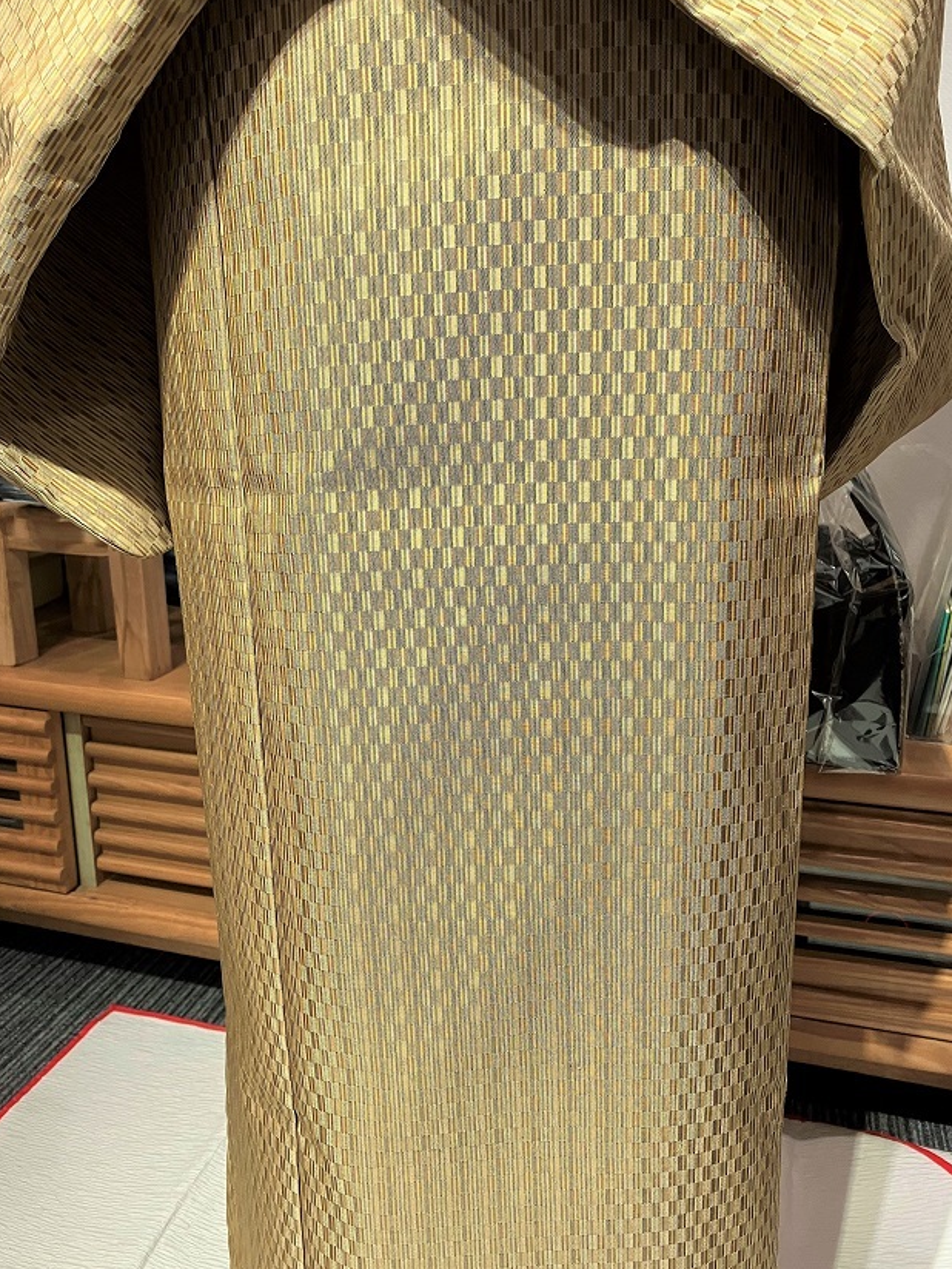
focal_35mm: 29
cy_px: 645
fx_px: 1063
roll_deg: -0.9
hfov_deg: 48.2
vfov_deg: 61.7
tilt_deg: -14.3
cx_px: 485
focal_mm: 3.99
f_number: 1.8
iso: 80
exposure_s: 1/68
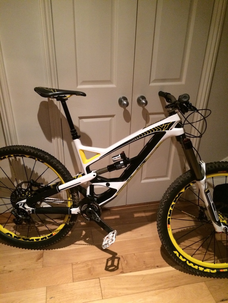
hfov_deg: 48.2
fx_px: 255
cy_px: 152
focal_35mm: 29
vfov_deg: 61.7
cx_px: 114
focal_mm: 4.15
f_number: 2.2
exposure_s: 1/17
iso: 400
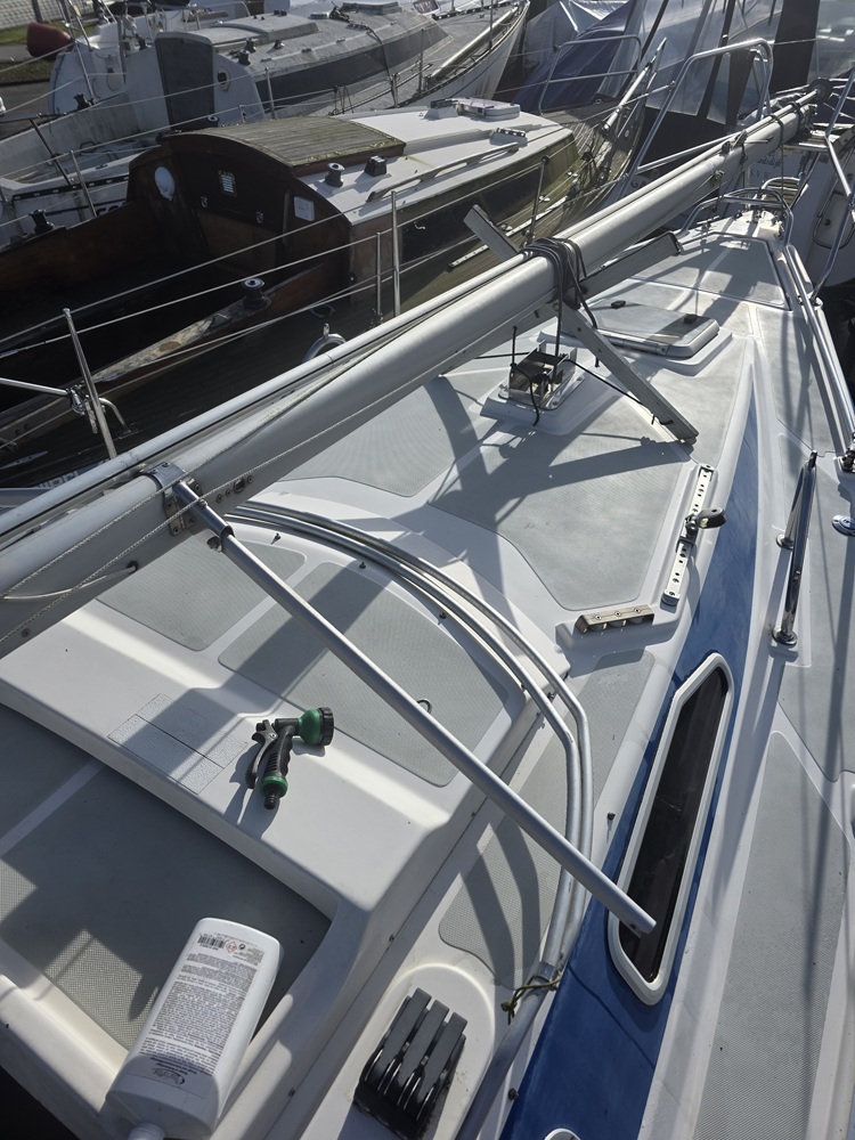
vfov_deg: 73.9
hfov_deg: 58.9
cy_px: 570
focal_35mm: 23
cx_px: 428
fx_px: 757
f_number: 1.7
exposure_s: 1/7944
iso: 64
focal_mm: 6.3
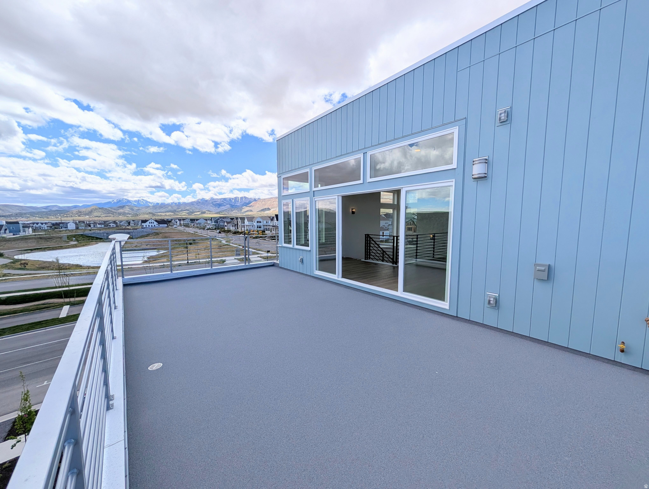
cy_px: 244
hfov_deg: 110.5
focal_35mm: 12
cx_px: 324
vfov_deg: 94.6
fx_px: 225
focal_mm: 2.02
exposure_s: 1/4505
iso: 52
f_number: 1.7
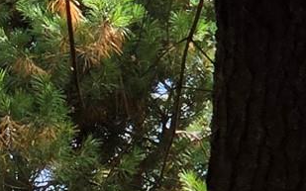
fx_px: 4036
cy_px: 565
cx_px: -383
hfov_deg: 4.3
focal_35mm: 484
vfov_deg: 2.7
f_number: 2.4
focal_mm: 7
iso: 25
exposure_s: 1/484
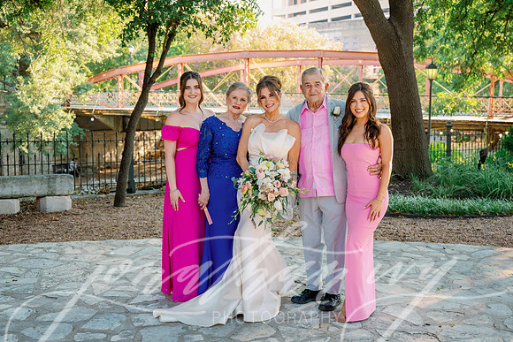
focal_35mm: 42
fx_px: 599
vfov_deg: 31.9
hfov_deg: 46.4
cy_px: 171
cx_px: 256
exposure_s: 1/320
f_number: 3.5
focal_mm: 42
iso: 500
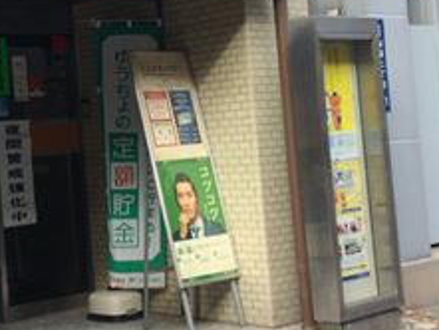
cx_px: 50
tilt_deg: +0.2
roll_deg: +5.0
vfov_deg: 17.5
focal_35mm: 84
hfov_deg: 22.7
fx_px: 1066
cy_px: 97
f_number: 2.2
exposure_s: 1/261
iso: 32
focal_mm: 4.15
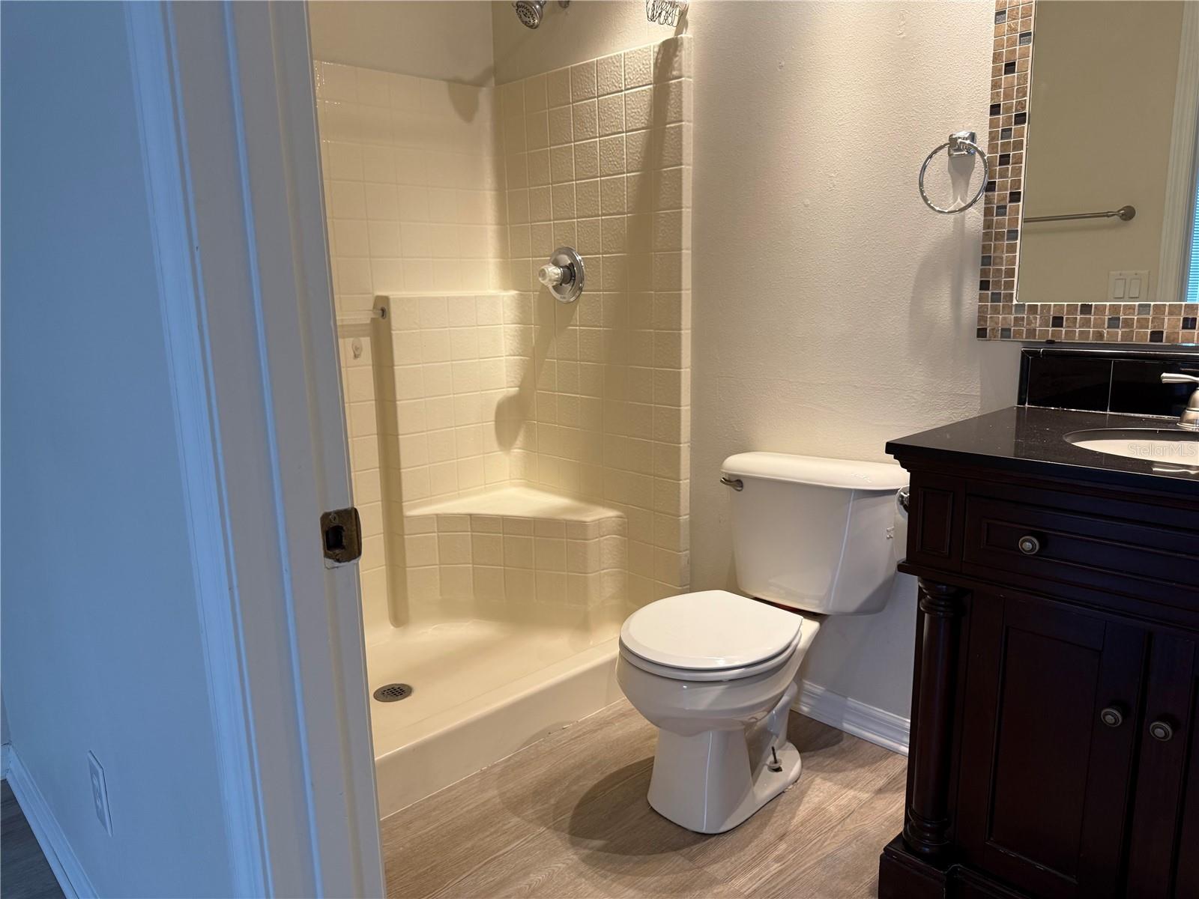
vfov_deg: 56.8
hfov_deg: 71.6
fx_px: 831
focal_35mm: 24
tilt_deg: -11.2
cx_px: 600
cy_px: 450
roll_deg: +1.6
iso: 200
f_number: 1.78
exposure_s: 1/120
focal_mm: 6.76
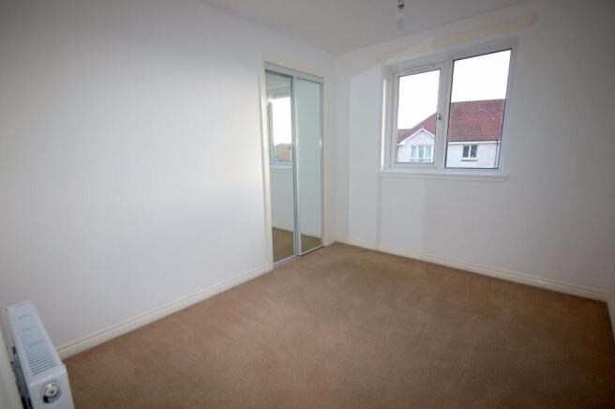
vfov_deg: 71.9
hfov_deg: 95.0
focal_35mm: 16
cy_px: 204
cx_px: 308
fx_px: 282
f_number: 5.6
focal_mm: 11
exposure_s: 1/125
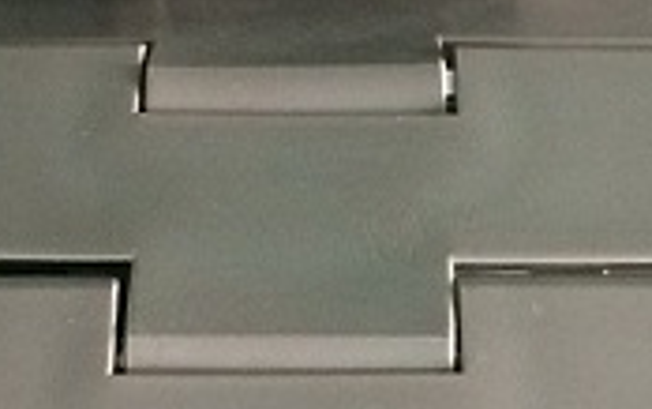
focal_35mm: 143
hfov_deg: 14.6
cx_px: 397
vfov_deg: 9.2
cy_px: 315
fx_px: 2543
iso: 320
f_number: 2.2
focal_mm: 4.12
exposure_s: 1/33
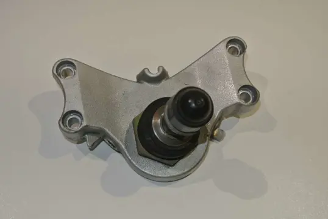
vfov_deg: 26.5
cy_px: 110
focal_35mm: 51
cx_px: 164
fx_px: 465
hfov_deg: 38.8
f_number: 4.8
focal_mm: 18.9
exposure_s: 1/60
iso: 200
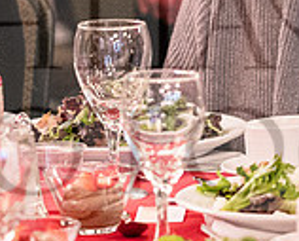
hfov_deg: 4.0
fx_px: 4300
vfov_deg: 3.2
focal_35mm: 485
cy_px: -79
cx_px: 329
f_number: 2.8
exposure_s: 1/60
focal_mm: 94
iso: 6400
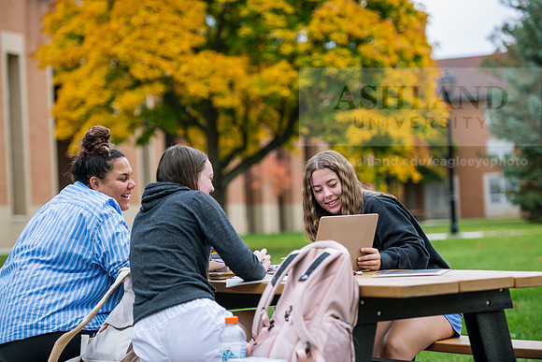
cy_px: 181
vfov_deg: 13.7
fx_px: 1506
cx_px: 271
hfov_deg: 20.4
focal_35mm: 100
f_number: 3.2
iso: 160
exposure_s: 1/500
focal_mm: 100
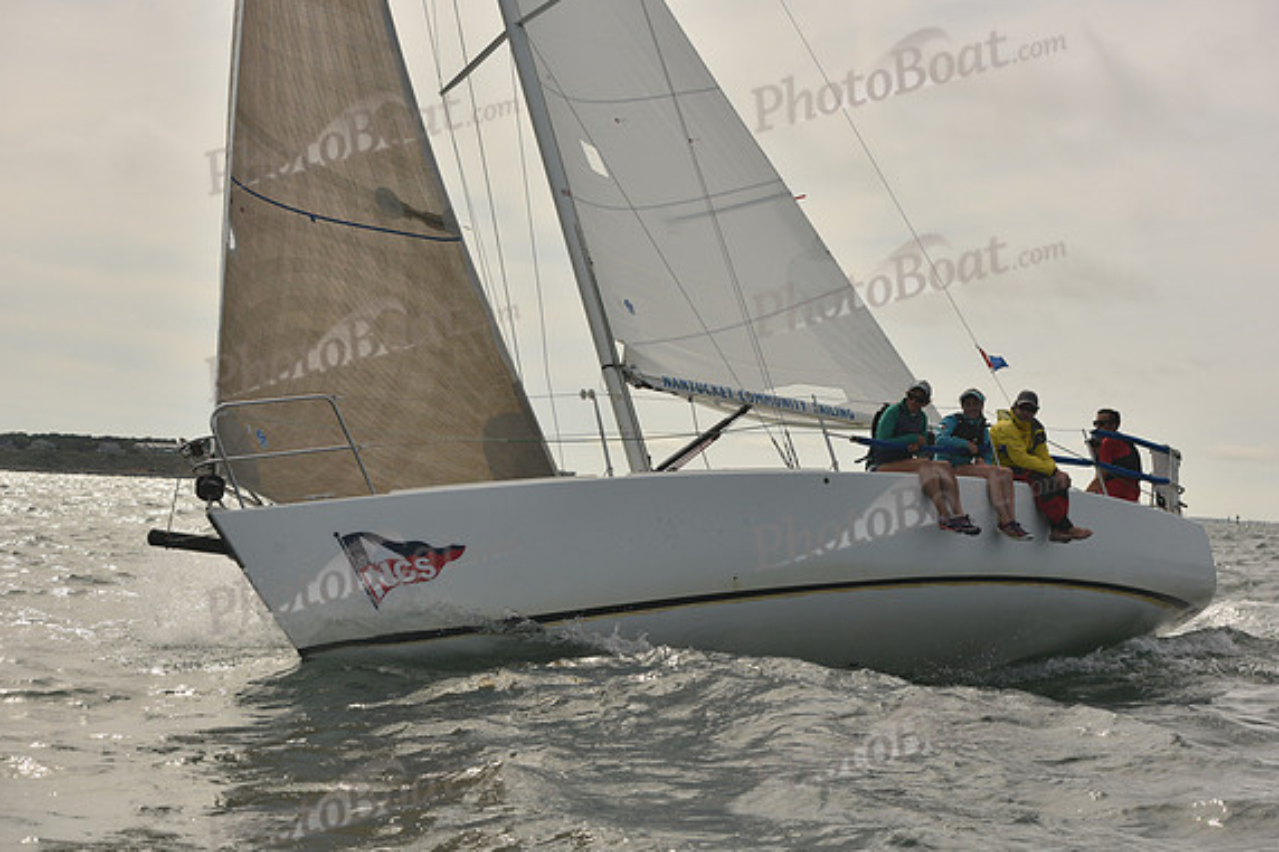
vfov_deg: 19.2
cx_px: 637
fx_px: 2522
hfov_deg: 28.5
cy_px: 428
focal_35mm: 71
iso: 320
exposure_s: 1/1000
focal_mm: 70
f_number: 8
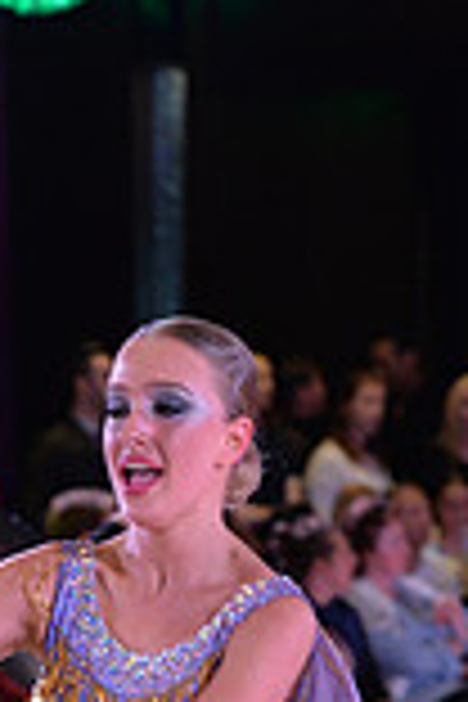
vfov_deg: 5.6
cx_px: -133
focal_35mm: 364
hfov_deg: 3.8
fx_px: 7097
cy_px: 1156
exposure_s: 1/200
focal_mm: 98
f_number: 4.5
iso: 1600
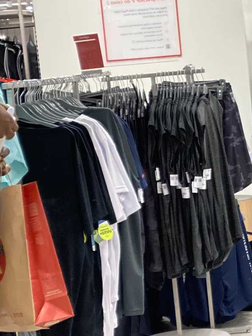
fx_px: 1223
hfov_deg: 11.5
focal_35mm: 126
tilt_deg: -8.9
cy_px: 157
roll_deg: +4.8
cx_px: 302
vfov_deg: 15.6
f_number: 2
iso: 200
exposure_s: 1/120
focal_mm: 6
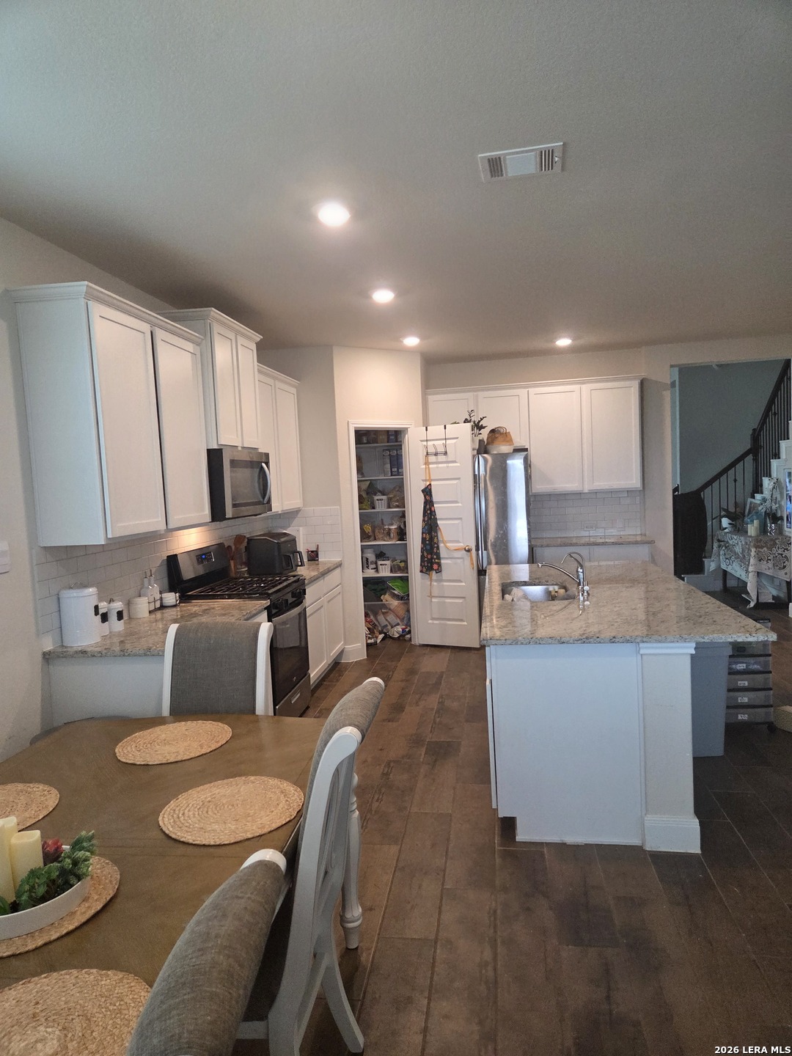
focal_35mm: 23
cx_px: 396
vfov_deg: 73.9
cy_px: 528
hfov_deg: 58.9
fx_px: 702
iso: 400
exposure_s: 1/120
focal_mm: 5.4
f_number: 1.8
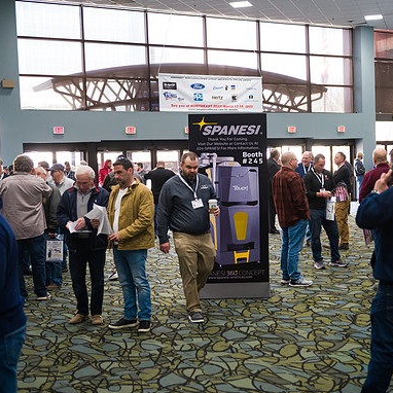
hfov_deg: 34.5
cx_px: 246
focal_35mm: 49
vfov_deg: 34.7
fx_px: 629
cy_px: 198
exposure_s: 1/200
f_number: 3.2
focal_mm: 38
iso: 3200
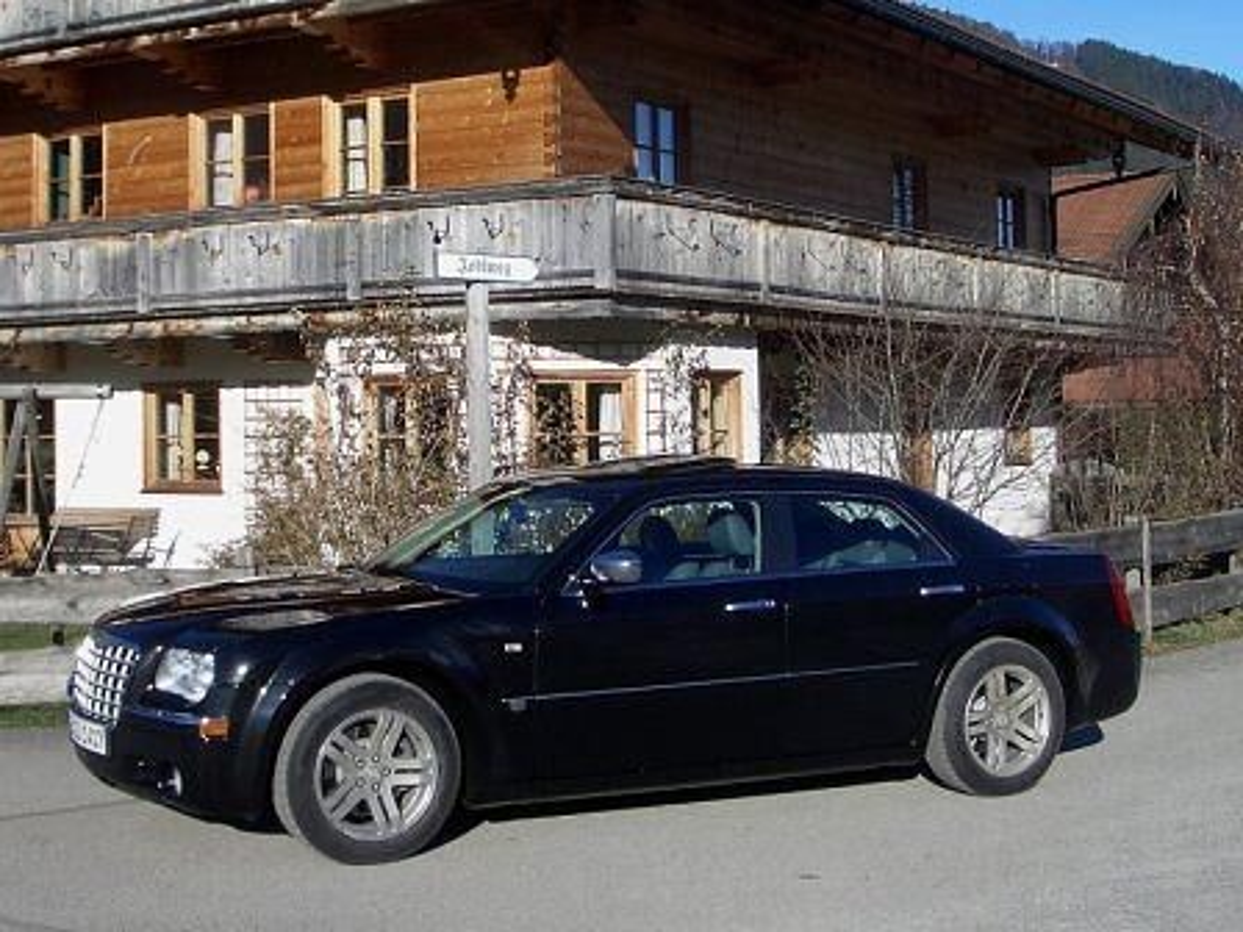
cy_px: 466
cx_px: 622
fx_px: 1472
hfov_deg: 45.8
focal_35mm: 41
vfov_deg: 35.1
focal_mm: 6.8
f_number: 4.6
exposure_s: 1/400
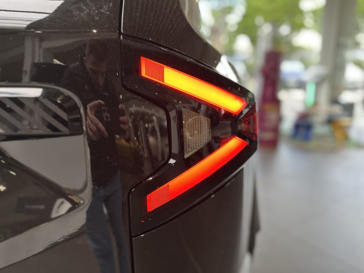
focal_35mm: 24
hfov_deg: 71.6
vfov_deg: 56.8
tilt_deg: -13.2
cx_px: 182
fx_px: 252
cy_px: 136
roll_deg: +1.4
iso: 64
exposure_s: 1/71
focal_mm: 6.86
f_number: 1.78
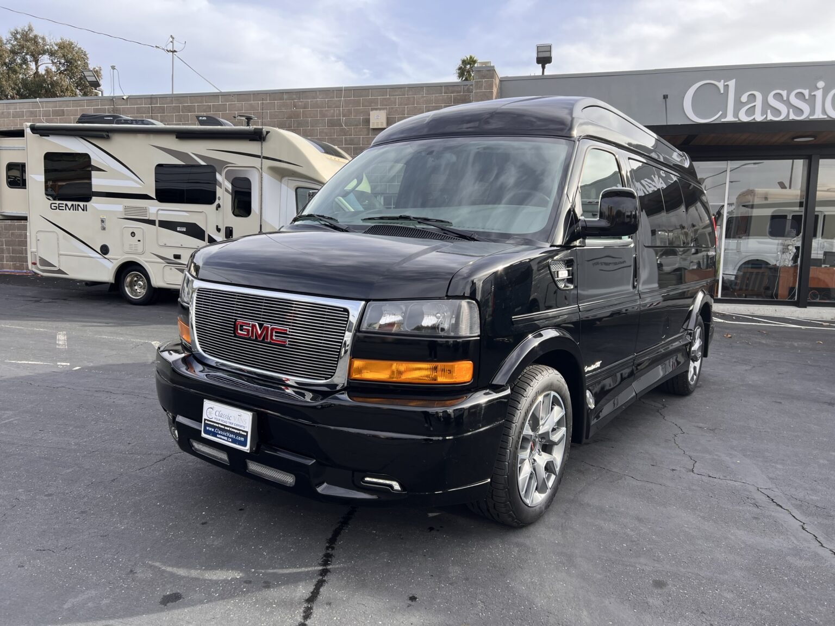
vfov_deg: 53.1
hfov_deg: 67.3
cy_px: 313
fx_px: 627
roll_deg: -0.9
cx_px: 418
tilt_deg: -7.2
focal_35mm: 26
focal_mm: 5.7
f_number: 1.5
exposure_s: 1/949
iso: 50
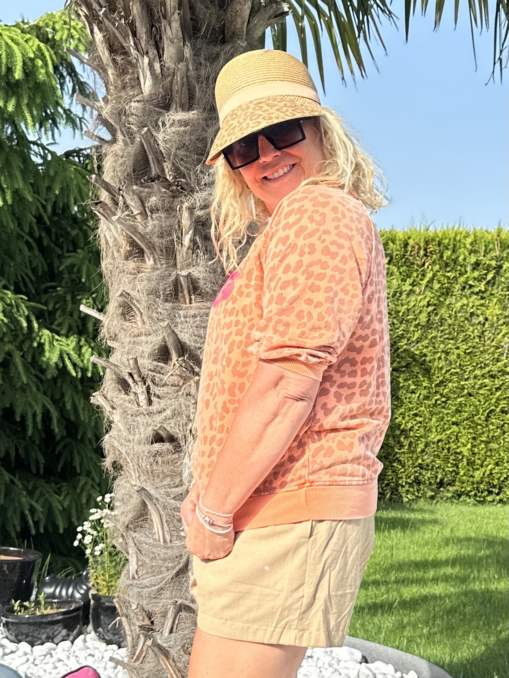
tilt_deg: -1.5
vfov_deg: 71.6
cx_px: 254
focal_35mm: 24
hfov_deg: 56.8
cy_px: 339
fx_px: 471
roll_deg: -0.5
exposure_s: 1/1639
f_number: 1.78
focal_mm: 6.86
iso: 80
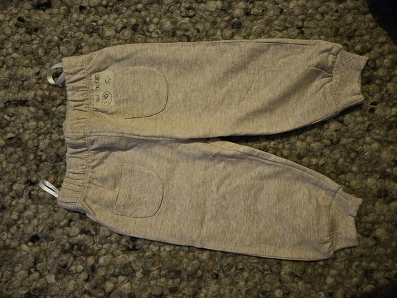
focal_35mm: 23
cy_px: 149
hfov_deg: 73.9
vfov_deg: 58.9
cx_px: 198
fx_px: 264
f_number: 1.8
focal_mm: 5.4
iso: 640
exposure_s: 1/25
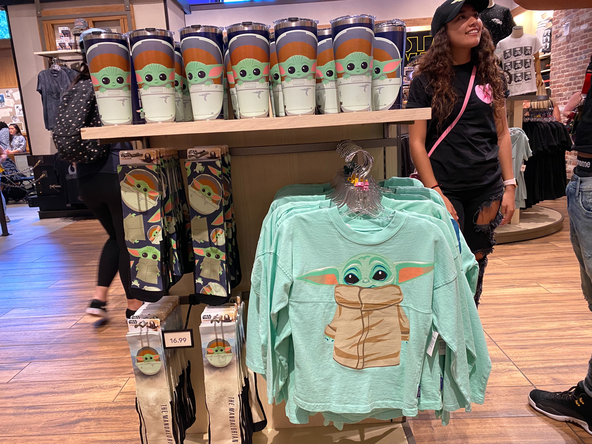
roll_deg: +3.8
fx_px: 445
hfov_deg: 67.3
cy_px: 222
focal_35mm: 26
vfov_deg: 53.1
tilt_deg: -10.9
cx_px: 296
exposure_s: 1/60
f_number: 1.8
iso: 200
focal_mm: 4.25
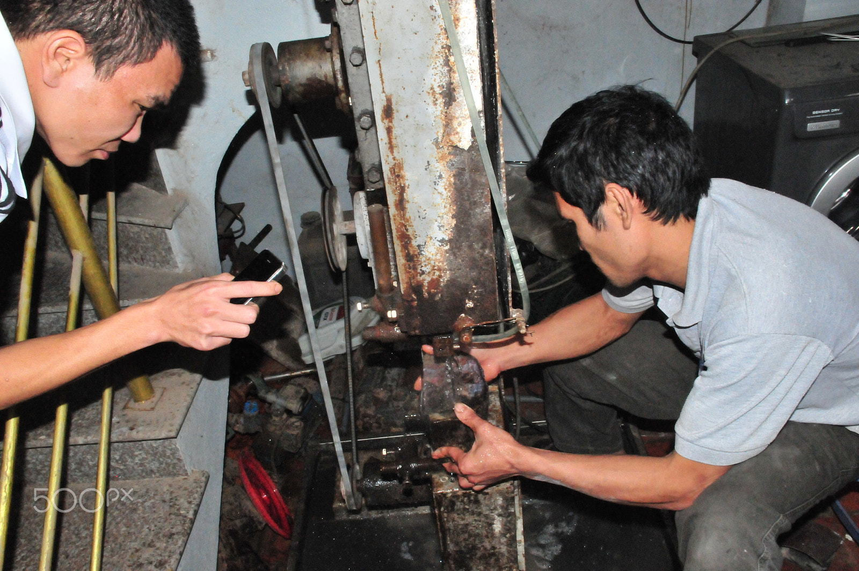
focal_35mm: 30
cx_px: 430
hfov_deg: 62.0
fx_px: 715
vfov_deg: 43.5
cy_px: 286
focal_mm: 20
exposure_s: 1/60
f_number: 22
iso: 3200
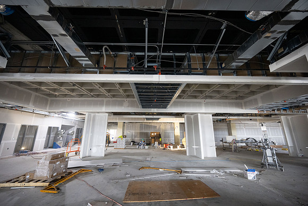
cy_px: 103
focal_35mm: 14
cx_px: 154
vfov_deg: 81.2
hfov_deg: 104.2
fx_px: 120
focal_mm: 14
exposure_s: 1/60
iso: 2000
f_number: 4
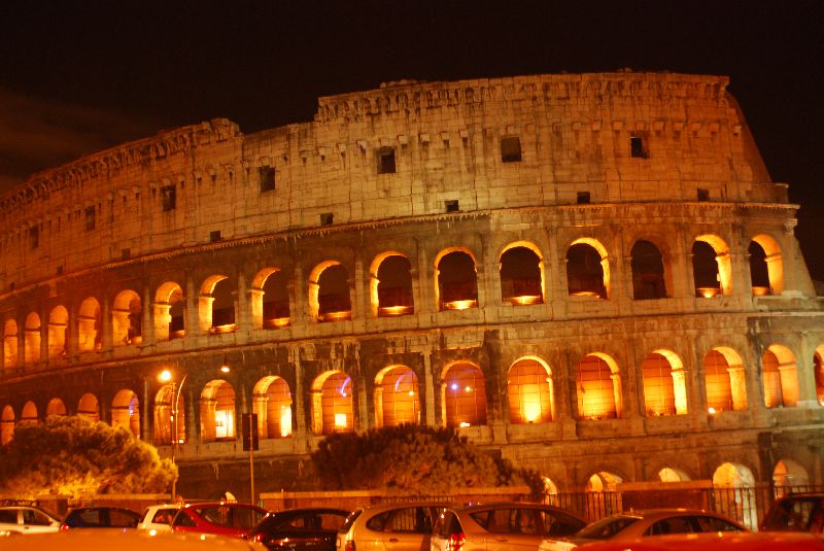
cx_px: 412
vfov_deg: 32.0
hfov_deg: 46.4
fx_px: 962
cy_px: 276
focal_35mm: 42
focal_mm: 28
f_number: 4
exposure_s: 1
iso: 400
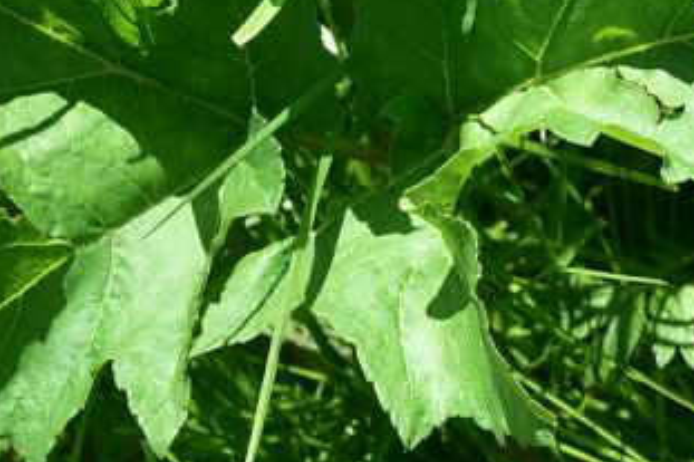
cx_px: 1392
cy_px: 617
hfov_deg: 9.2
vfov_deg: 6.5
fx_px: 4027
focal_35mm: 209
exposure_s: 1/125
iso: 100
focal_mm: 50
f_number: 9
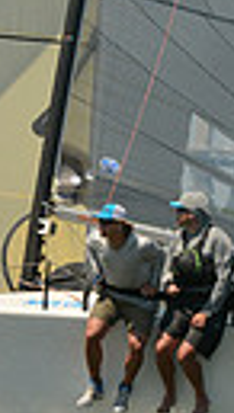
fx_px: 10311
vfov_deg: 2.3
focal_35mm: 939
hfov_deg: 1.3
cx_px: 123
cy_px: -218
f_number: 9
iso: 280
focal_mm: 200
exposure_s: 1/1250
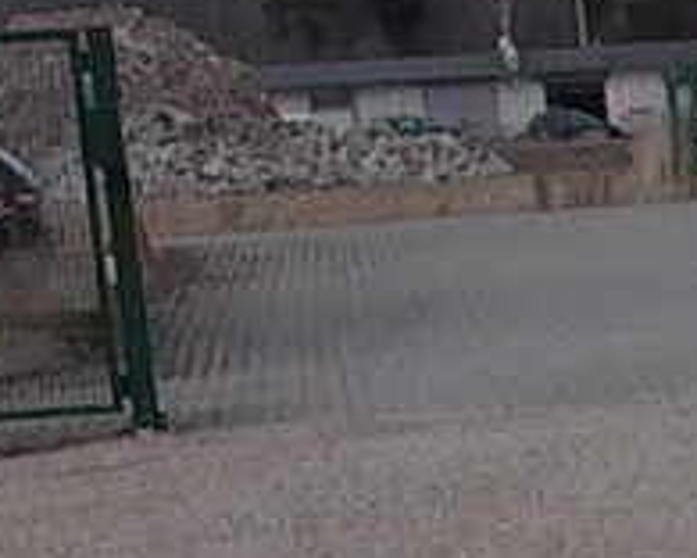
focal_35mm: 264
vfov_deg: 5.7
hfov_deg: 6.3
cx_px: 2577
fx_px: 5446
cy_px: 1234
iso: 100
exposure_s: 1/652
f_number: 4.63
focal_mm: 7.15
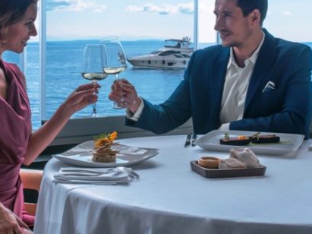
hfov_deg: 26.6
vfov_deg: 20.0
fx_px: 658
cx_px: 120
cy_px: 66
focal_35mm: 73
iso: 200
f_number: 9
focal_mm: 25
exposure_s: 1/320
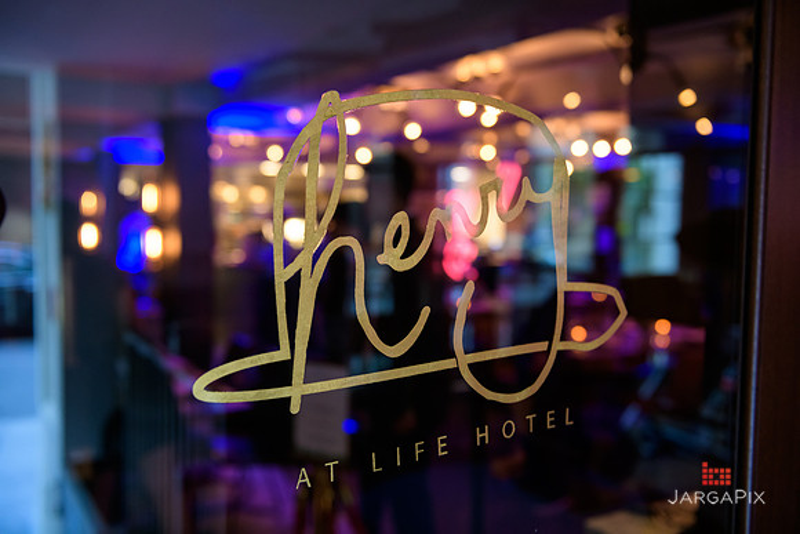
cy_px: 267
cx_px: 400
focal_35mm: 36
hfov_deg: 53.1
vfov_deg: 36.9
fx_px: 800
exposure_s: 1/60
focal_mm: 36
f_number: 3.2
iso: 1600
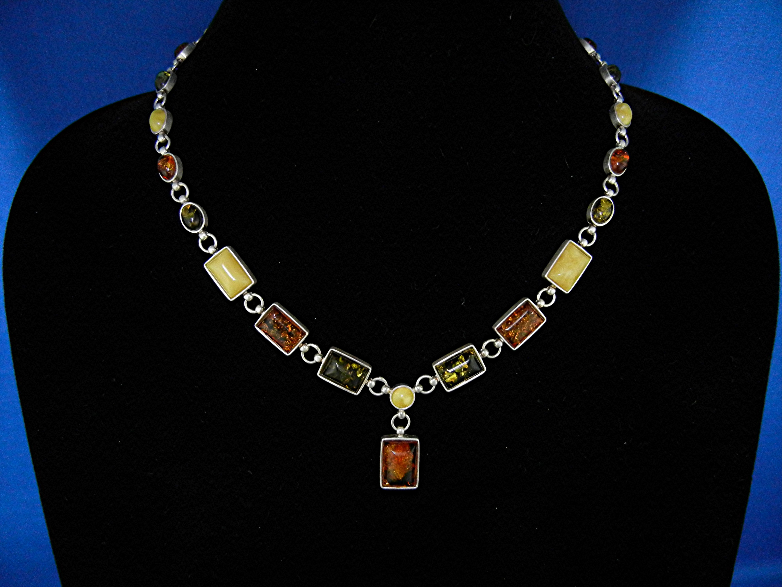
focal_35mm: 30
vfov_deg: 46.8
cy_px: 294
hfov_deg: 60.0
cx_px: 391
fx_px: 678
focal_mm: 5.4
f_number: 7
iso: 800
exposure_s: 1/30
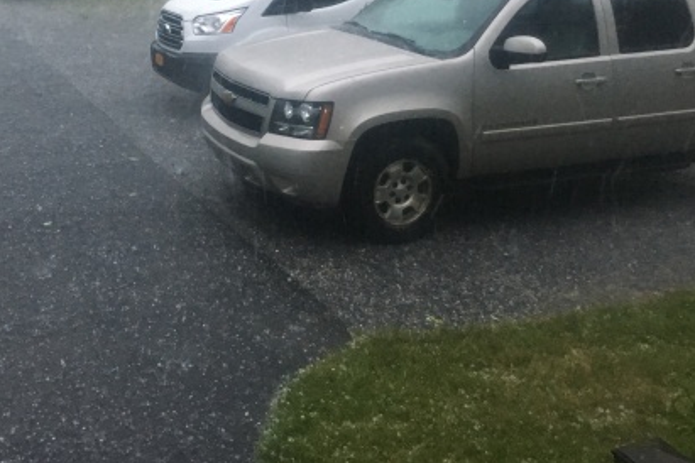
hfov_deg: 41.3
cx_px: 227
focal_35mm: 47
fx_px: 907
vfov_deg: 28.0
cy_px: 86
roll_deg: +1.3
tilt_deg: -13.5
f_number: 2.2
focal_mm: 4.15
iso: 160
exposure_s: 1/30
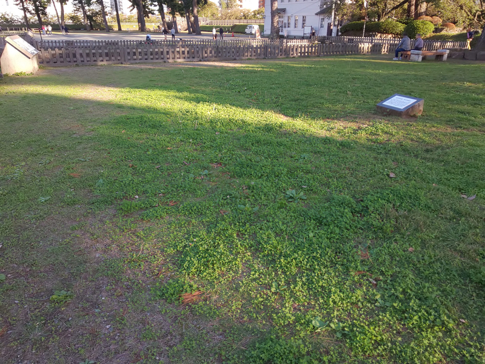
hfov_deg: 81.7
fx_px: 280
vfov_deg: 66.0
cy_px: 182
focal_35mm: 20
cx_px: 242
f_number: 1.94
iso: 28
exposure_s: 1/155
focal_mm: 3.45
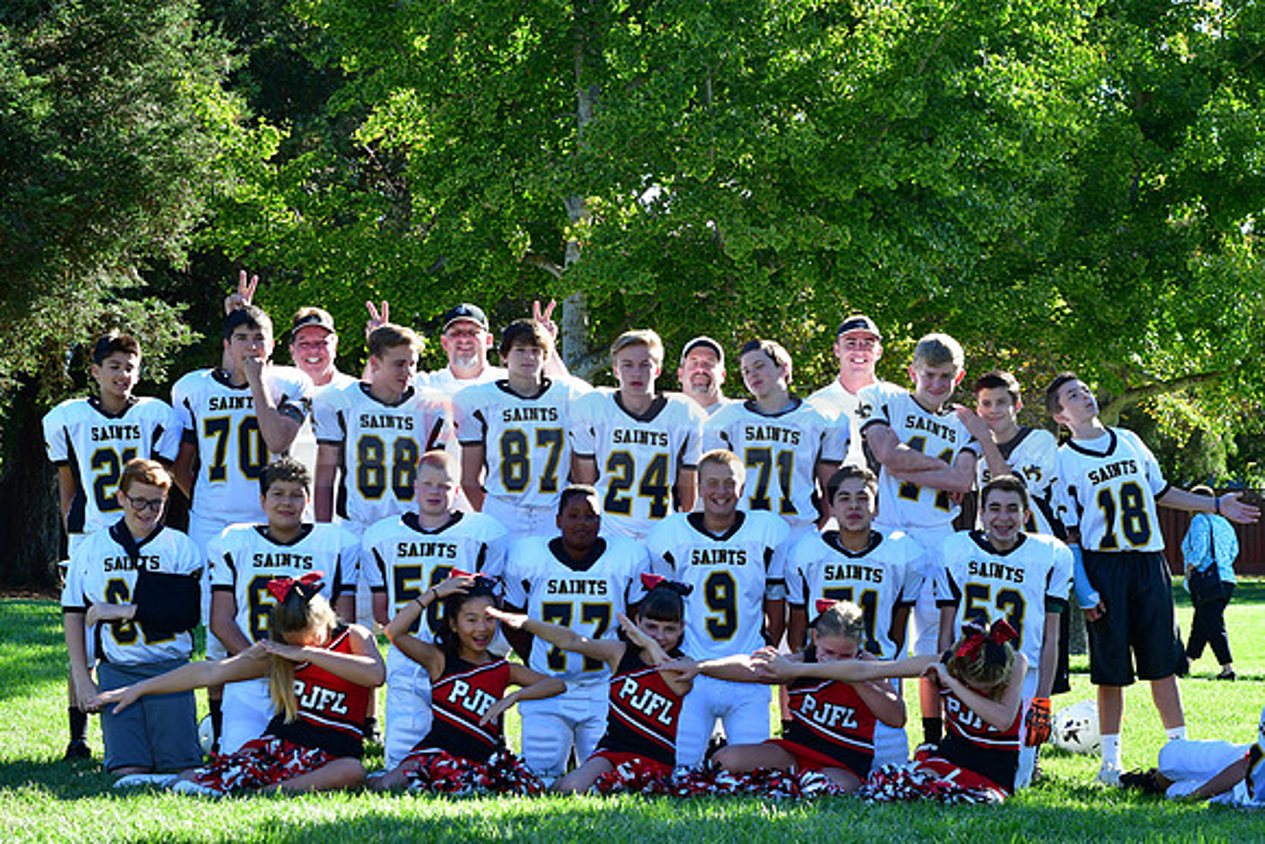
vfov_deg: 18.2
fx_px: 2636
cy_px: 422
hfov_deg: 27.0
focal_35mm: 75
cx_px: 632
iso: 400
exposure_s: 1/400
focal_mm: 50
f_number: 7.1
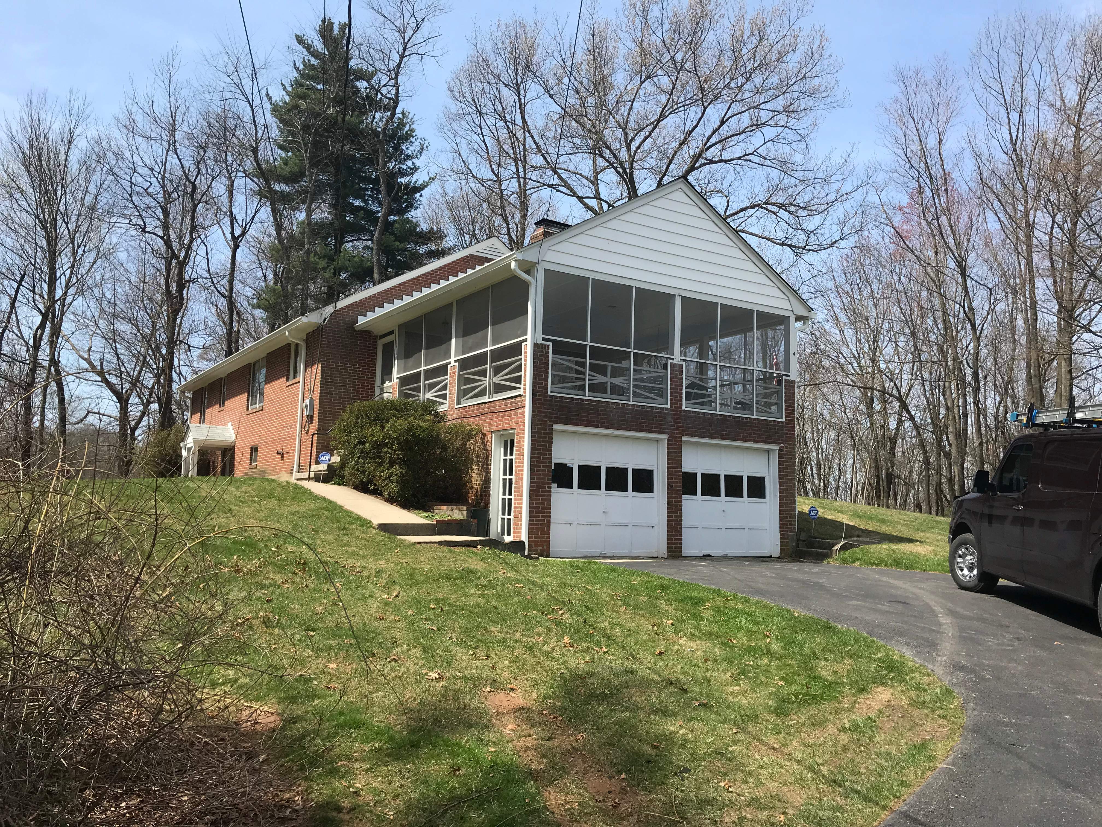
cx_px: 551
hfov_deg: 63.4
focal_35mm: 28
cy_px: 414
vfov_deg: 49.7
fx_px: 891
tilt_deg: +6.4
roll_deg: -1.3
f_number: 1.8
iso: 20
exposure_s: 1/1842
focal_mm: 3.99
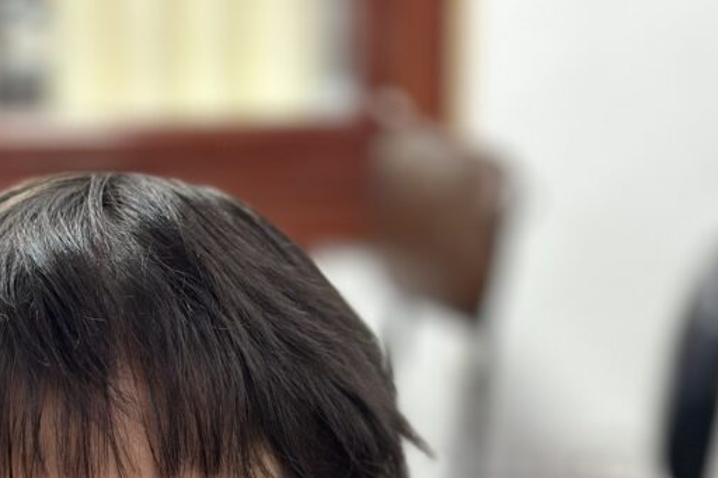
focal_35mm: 130
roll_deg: +0.7
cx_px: 167
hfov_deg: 15.7
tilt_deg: -21.5
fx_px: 2592
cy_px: 896
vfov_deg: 9.9
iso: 125
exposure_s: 1/60
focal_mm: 6.86
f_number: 1.78
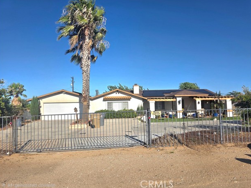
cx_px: 129
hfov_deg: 71.6
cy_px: 92
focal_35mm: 24
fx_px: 174
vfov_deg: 56.8
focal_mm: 6.3
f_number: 1.7
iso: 64
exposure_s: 1/10000
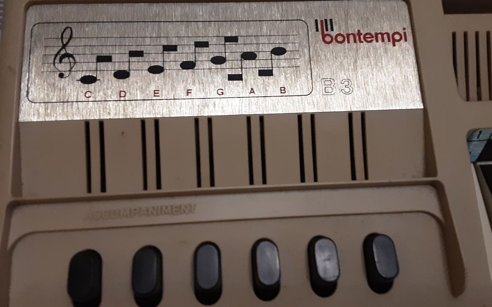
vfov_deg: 41.8
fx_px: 402
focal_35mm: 30
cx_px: 246
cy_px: 154
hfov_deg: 62.9
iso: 250
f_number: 1.9
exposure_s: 1/25
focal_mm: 2.9
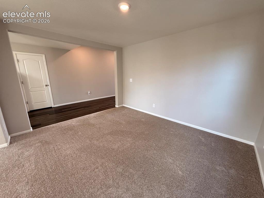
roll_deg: +0.3
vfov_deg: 85.7
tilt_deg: -13.2
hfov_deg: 102.1
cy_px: 99
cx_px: 132
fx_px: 107
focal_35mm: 14
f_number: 2.2
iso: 200
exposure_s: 1/120
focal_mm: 2.22
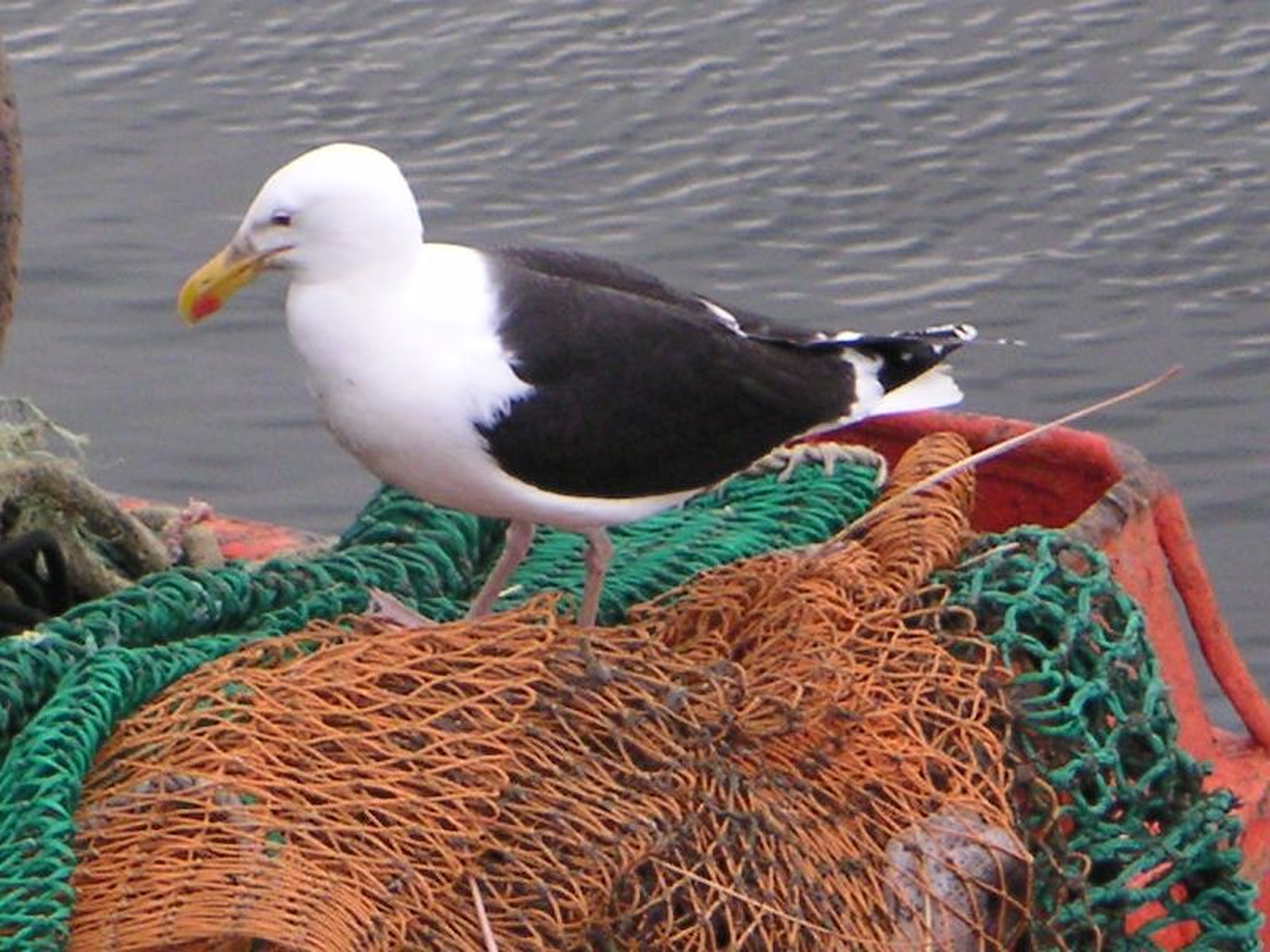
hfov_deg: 17.7
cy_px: 476
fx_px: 4072
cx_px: 635
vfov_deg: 13.3
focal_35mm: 111
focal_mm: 17.1
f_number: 3.6
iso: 100
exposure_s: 1/111
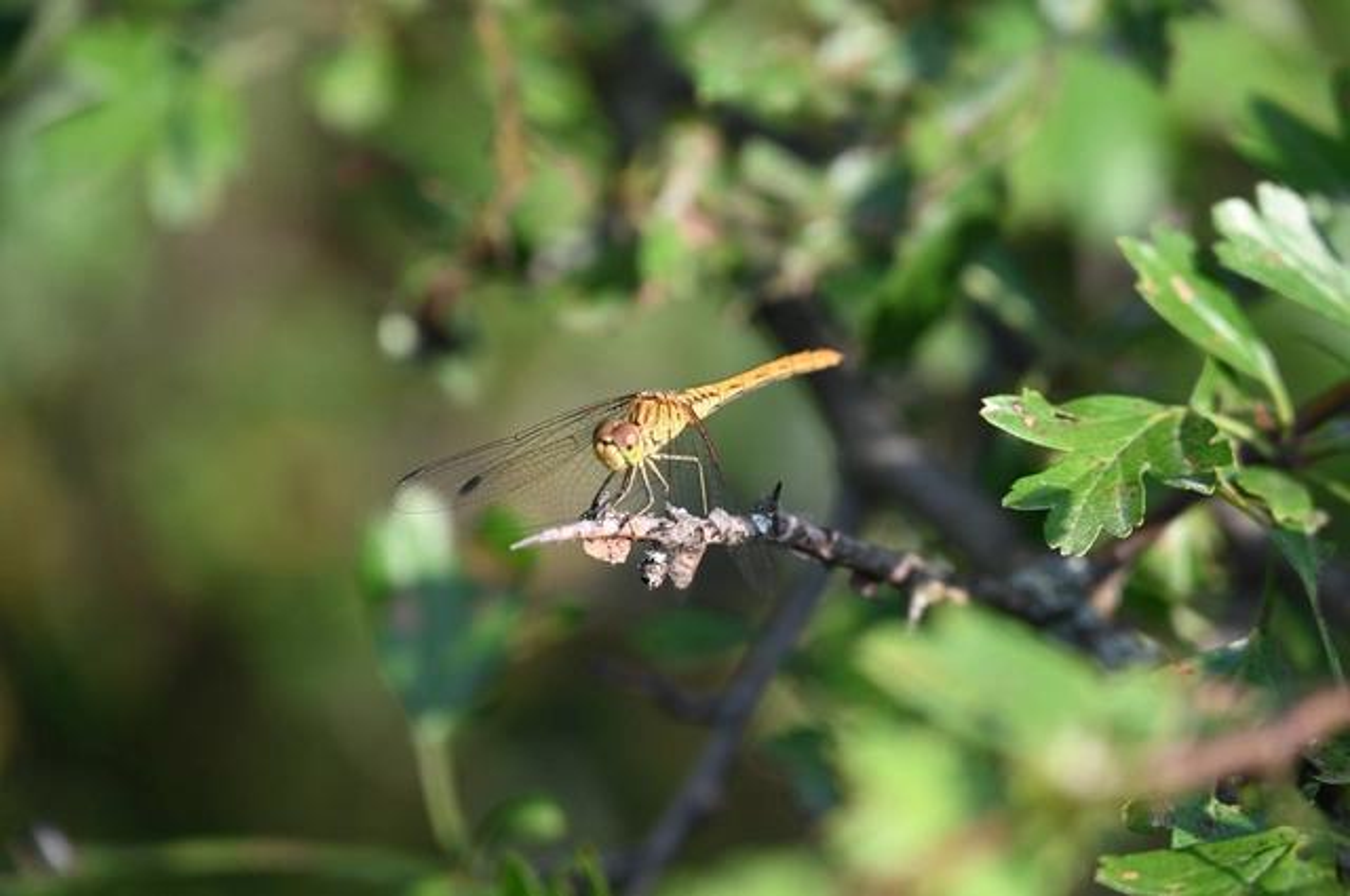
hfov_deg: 10.3
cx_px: 675
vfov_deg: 6.8
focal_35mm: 200
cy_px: 448
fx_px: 7490
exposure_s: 1/200
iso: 220
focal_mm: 200
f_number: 6.3
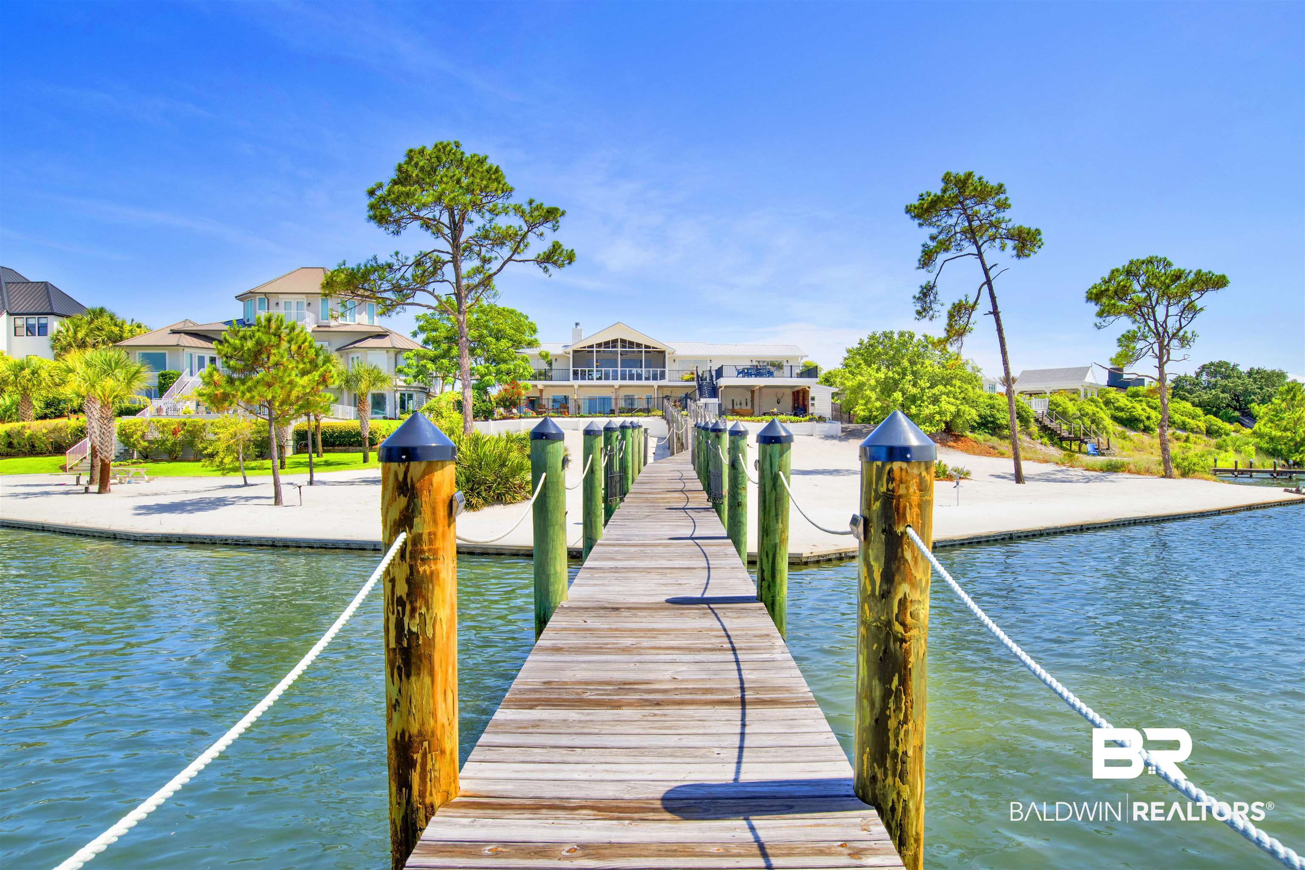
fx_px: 761
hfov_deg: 81.2
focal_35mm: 21
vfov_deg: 59.5
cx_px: 652
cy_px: 435
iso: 200
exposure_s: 1/800
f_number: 11
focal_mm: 21
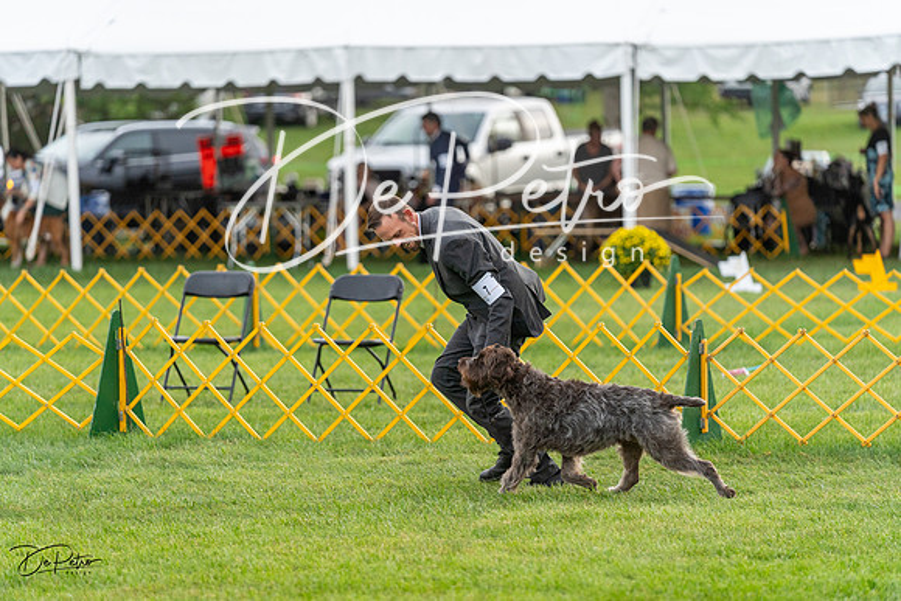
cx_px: 450
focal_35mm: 184
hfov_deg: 11.2
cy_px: 300
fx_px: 4606
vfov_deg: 7.5
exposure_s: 1/1000
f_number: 3.2
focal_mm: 184
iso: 1000
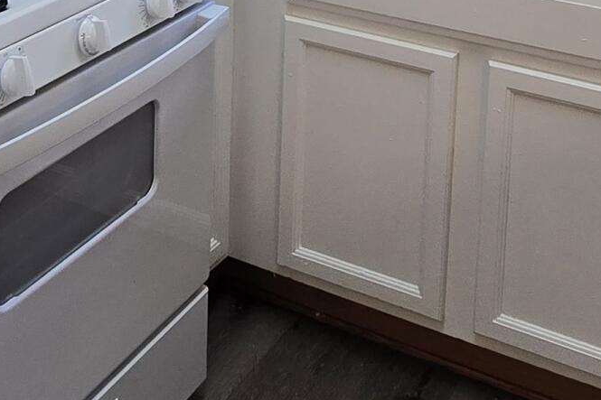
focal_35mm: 61
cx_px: 249
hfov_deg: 32.8
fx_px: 1018
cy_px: -216
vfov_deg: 19.2
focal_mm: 2.2
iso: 50
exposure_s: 1/60
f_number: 2.2
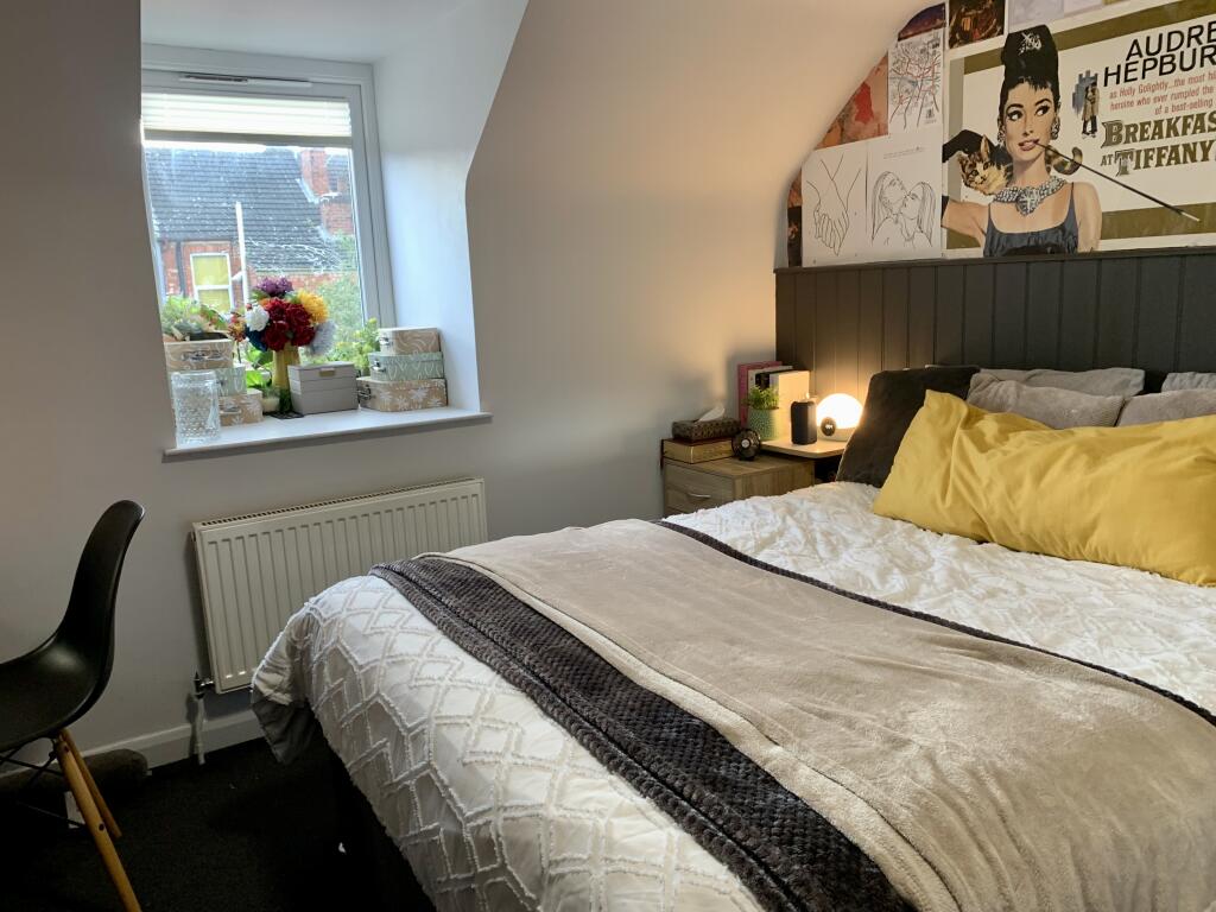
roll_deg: +4.0
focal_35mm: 26
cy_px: 456
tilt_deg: -10.8
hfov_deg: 67.3
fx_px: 913
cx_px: 608
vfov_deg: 53.1
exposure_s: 1/50
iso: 80
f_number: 1.8
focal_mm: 4.25
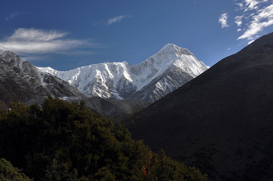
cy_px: 90
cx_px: 136
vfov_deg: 36.8
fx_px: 273
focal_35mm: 36
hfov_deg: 53.2
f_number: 9
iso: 200
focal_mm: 24
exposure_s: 1/100
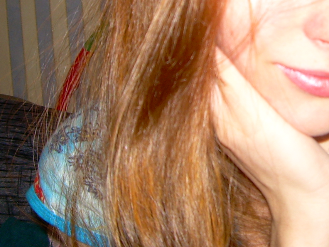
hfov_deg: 24.7
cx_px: 289
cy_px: 19
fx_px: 732
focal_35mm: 77
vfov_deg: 18.8
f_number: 2.8
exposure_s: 1/60
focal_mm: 6.3
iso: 50
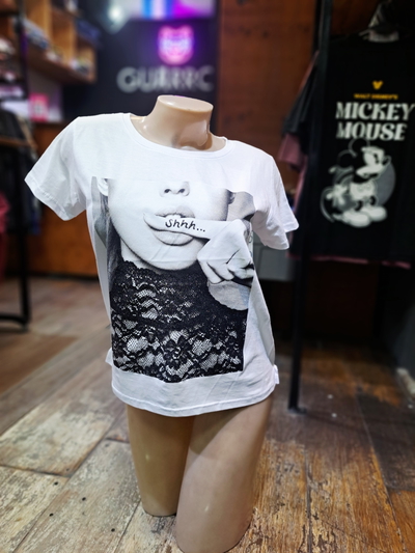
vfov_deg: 71.6
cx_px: 208
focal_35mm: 24
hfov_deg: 56.8
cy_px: 276
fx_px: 383
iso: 64
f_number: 1.8
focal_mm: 5.23
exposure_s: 1/50
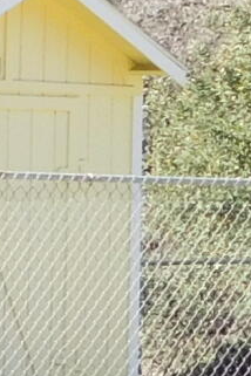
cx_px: -1008
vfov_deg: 4.7
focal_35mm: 437
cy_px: -139
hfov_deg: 3.0
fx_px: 4570
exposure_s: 1/320
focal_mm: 8
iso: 125
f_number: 3.7
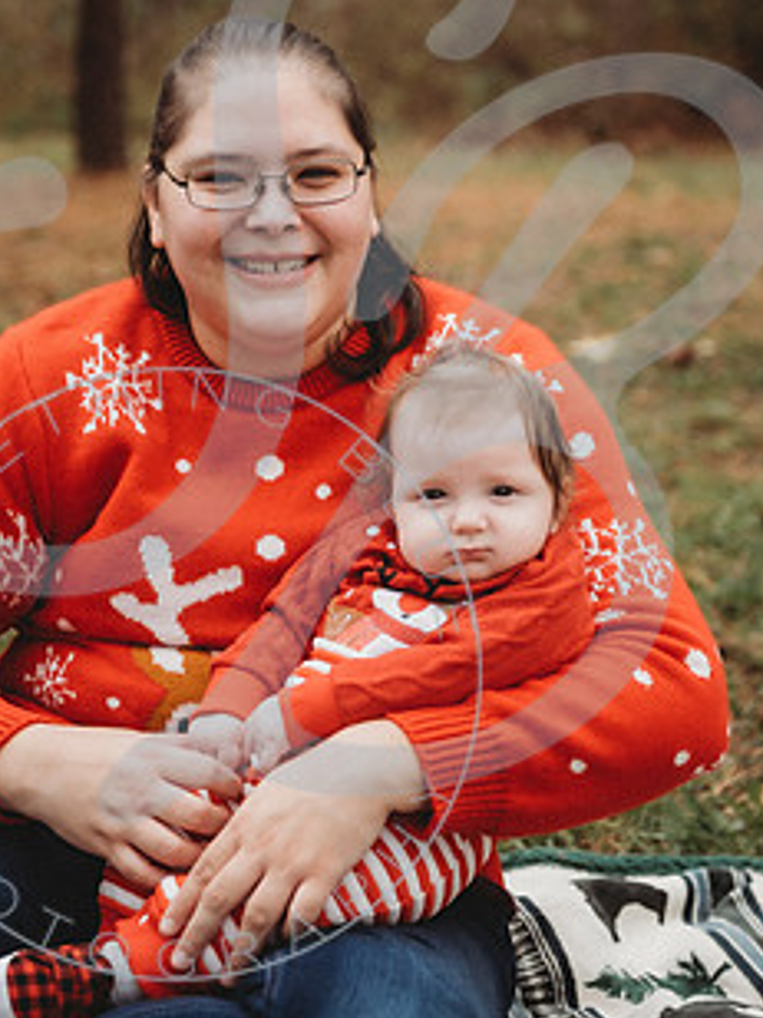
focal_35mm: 87
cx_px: 324
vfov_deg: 22.5
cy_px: 423
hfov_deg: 17.0
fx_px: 2557
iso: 100
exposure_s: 1/400
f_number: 2.8
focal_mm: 62
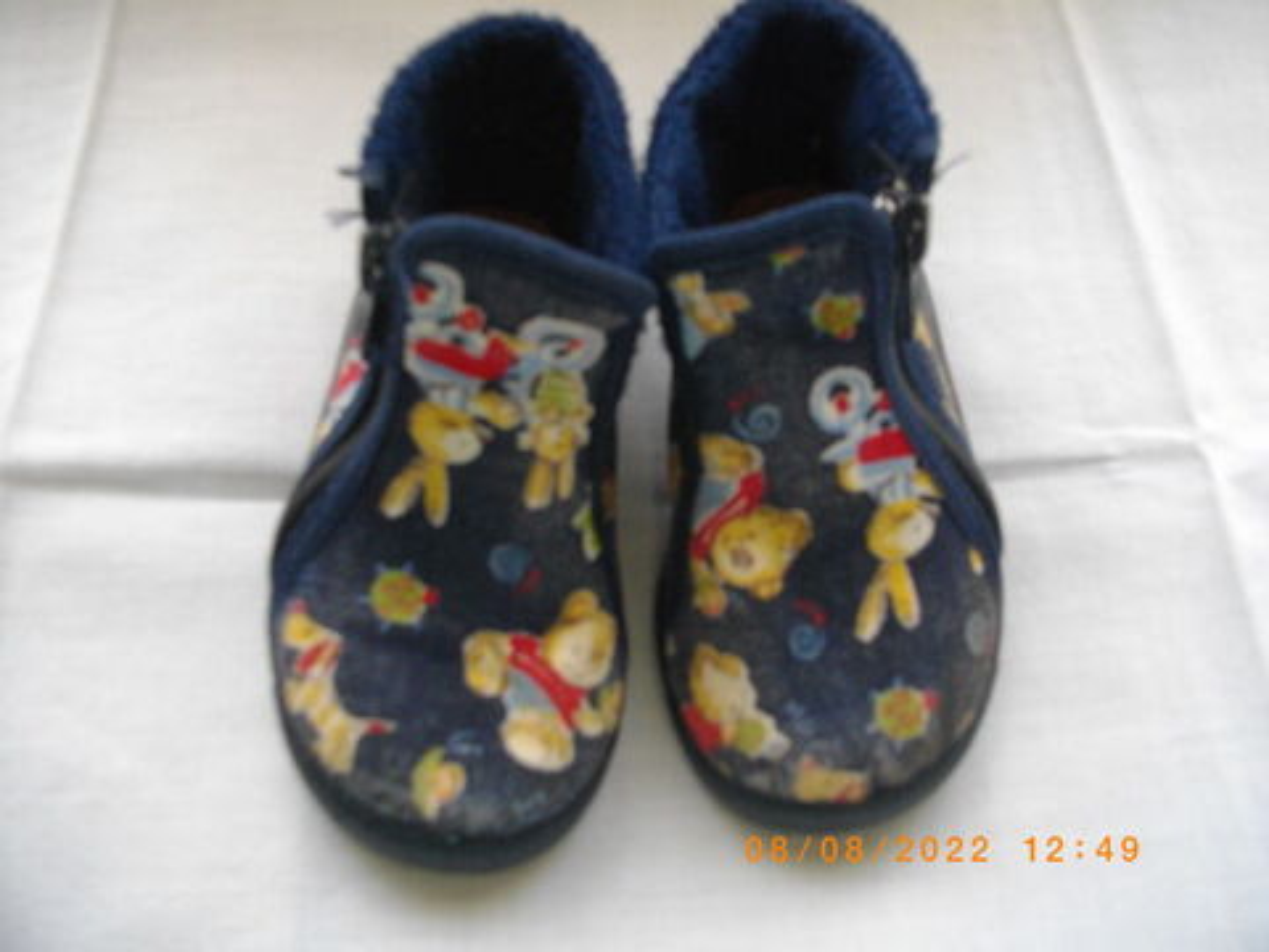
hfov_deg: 56.8
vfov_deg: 44.2
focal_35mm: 32
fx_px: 1173
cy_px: 476
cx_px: 634
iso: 207
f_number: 2.9
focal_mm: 5.7
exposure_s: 1/50
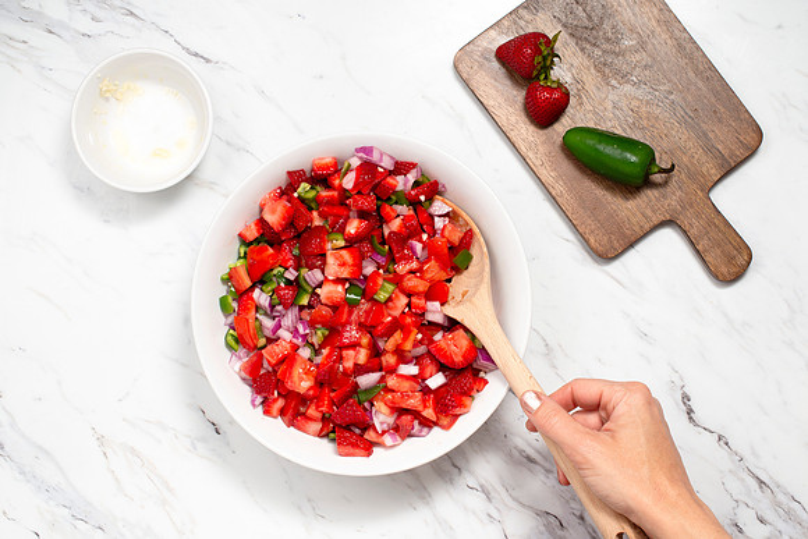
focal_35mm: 56
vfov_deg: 24.2
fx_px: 1257
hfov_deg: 35.6
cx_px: 432
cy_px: 264
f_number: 10
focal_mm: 50
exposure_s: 1/200
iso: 250
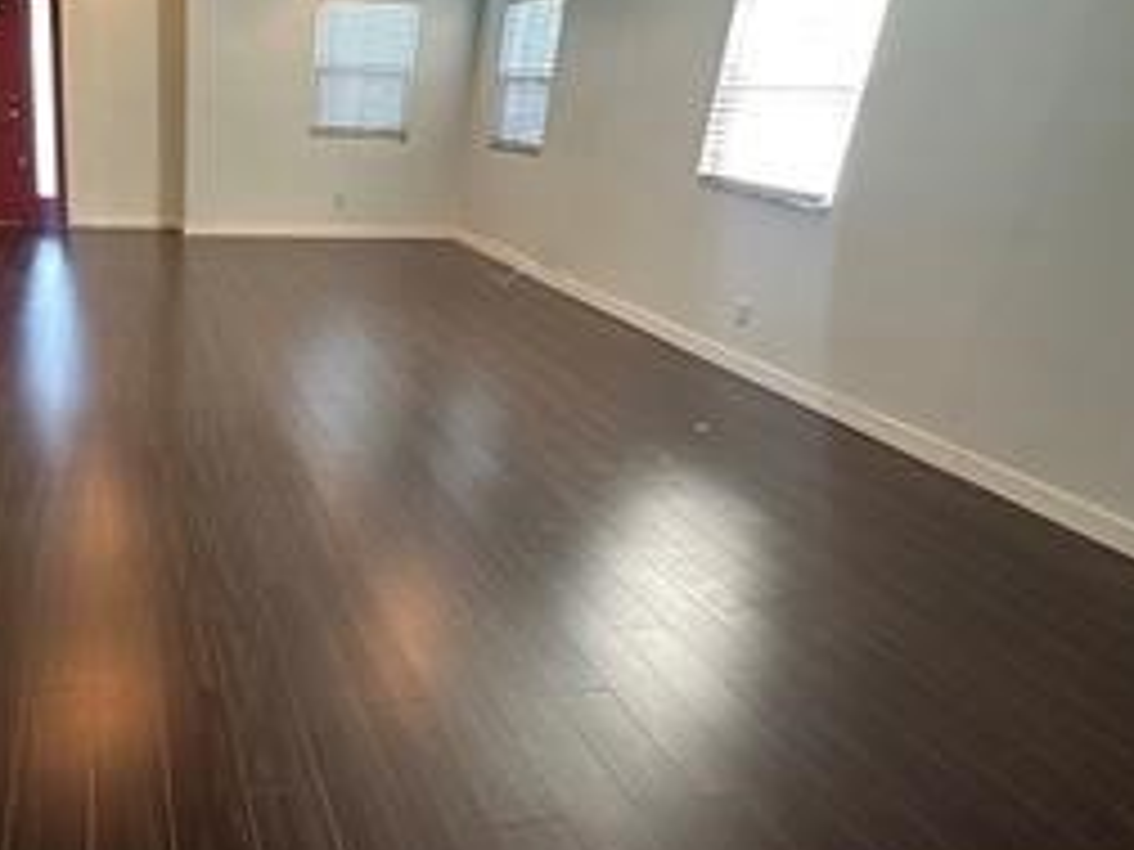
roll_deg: -3.2
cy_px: 376
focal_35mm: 25
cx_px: 261
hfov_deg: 64.5
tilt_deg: -20.0
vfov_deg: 54.7
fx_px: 819
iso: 160
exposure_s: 1/60
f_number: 2.2
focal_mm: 2.22
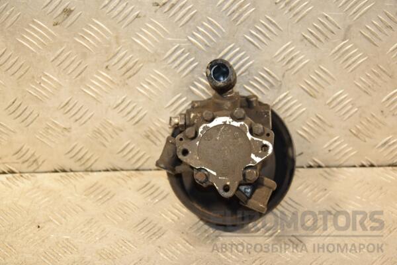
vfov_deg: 18.2
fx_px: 827
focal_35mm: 75
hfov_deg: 27.0
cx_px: 198
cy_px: 132
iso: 800
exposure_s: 1/125
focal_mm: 50
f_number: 5
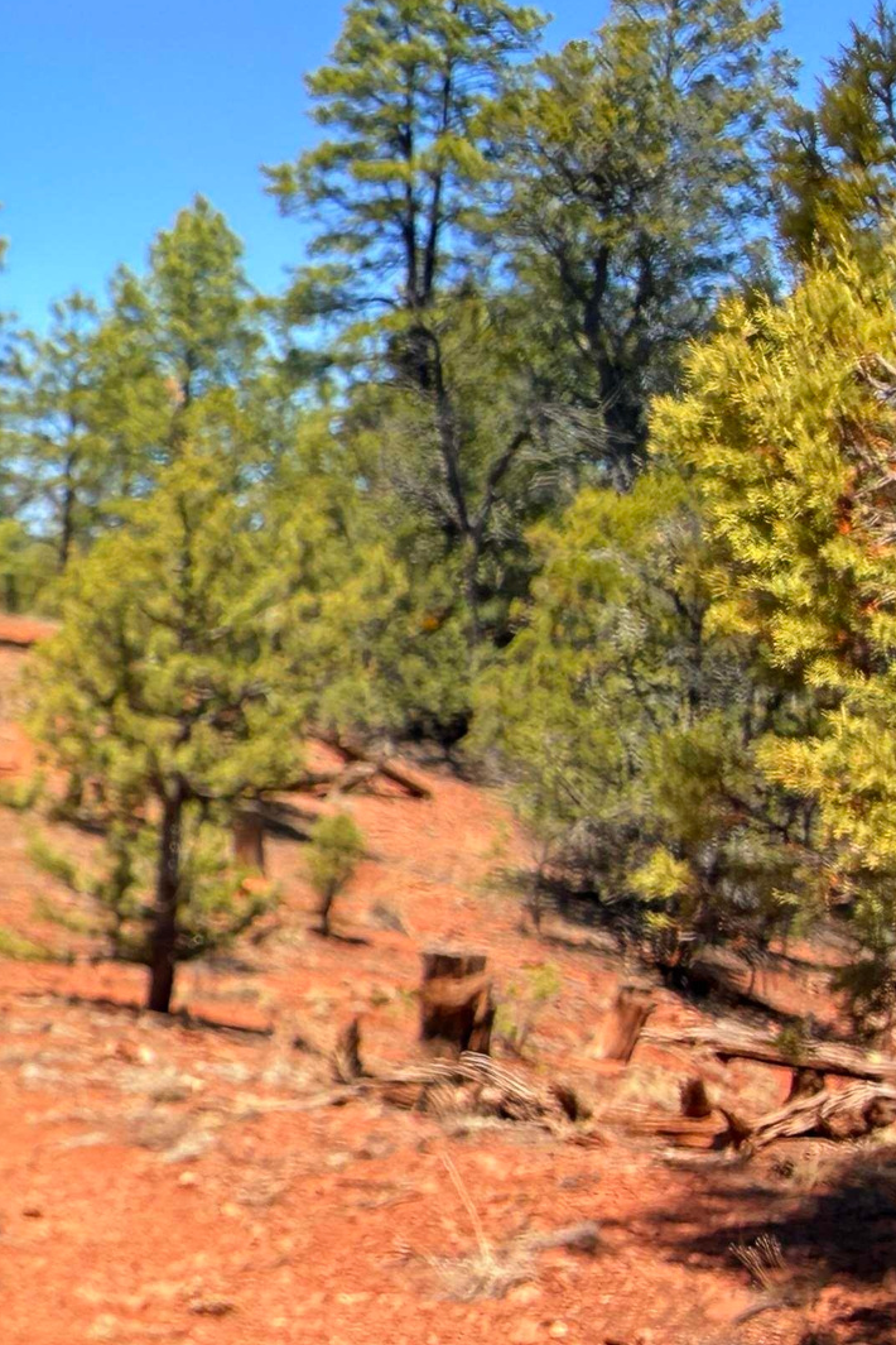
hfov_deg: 23.4
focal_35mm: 48
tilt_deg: -5.1
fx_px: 1792
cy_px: 739
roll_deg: -0.5
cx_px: -392
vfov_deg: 41.1
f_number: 2.2
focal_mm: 2.22
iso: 40
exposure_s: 1/548
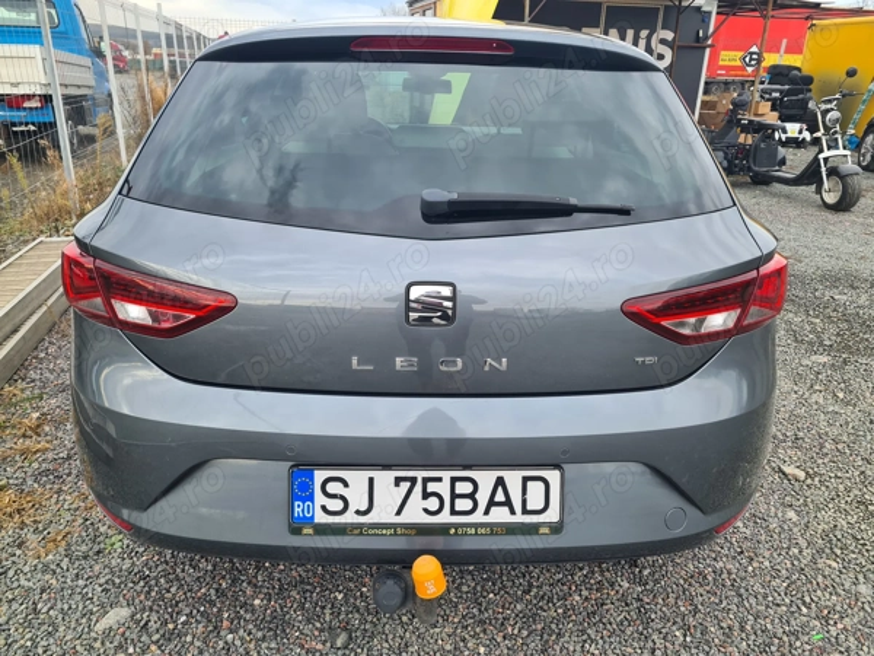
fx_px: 656
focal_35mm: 26
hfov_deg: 67.3
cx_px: 437
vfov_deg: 53.1
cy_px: 328
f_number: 1.8
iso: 50
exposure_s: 1/307
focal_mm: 5.4
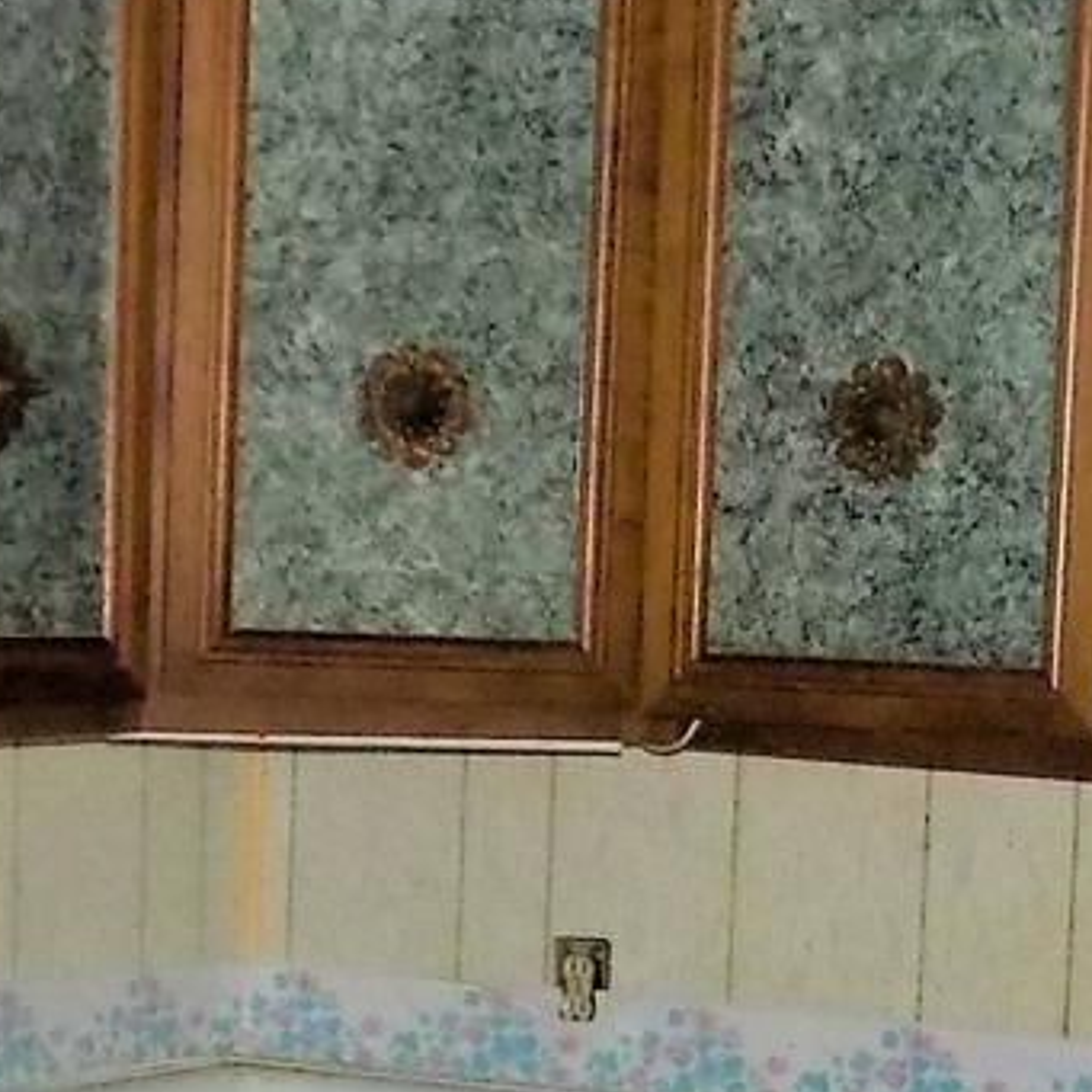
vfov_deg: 13.8
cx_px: 770
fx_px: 4354
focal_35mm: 122
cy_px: 1390
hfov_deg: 14.3
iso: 200
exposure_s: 1/30
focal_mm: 4
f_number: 3.1
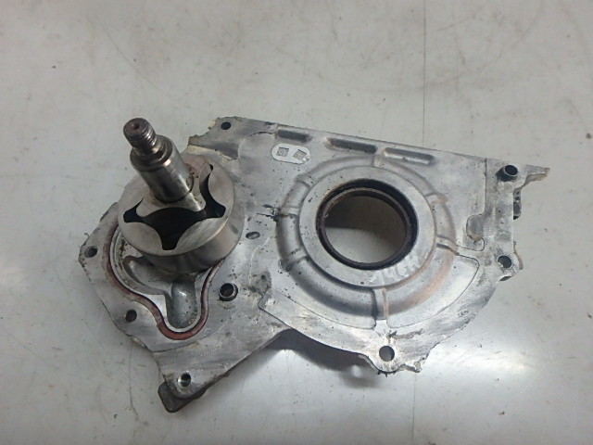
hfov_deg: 79.0
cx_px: 296
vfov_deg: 63.4
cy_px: 222
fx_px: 360
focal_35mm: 21
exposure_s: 1/125
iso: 640
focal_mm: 3.7
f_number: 3.5
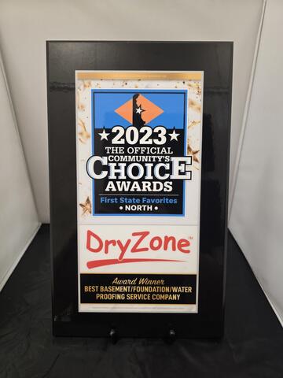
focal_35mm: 23
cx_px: 142
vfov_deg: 73.9
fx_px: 251
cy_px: 189
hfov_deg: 58.9
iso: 320
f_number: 1.7
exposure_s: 1/120
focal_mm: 6.3
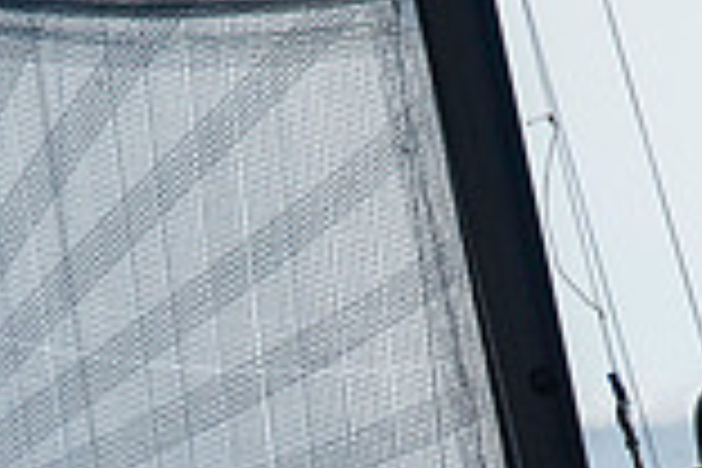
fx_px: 32621
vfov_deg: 0.8
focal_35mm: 1673
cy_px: 763
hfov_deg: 1.2
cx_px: 238
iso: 400
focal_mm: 300
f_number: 5
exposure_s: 1/8000
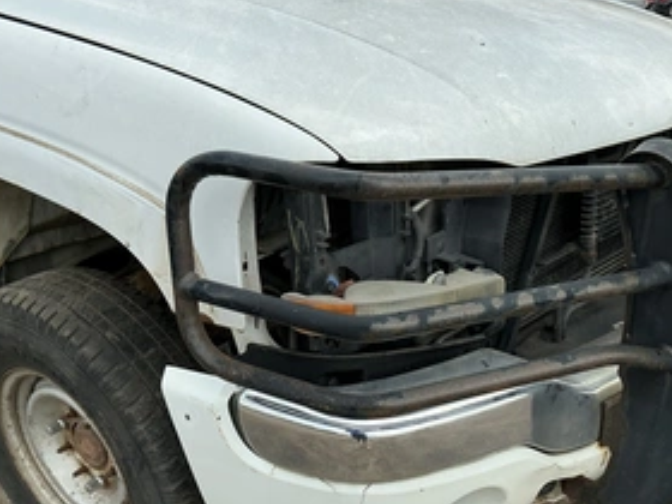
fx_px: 777
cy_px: 348
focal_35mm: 40
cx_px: 367
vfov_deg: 35.5
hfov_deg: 46.7
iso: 25
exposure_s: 1/855
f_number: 1.8
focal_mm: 3
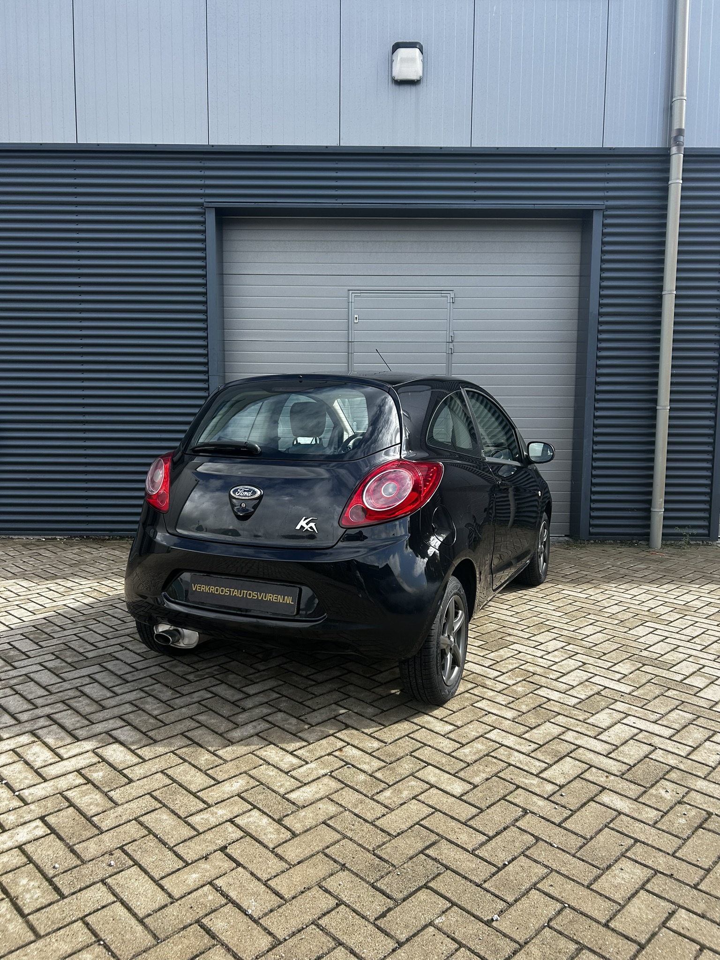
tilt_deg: -5.8
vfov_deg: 67.3
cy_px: 480
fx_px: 721
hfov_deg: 53.1
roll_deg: -0.6
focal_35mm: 26
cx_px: 360
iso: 50
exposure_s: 1/1135
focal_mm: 5.7
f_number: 1.5
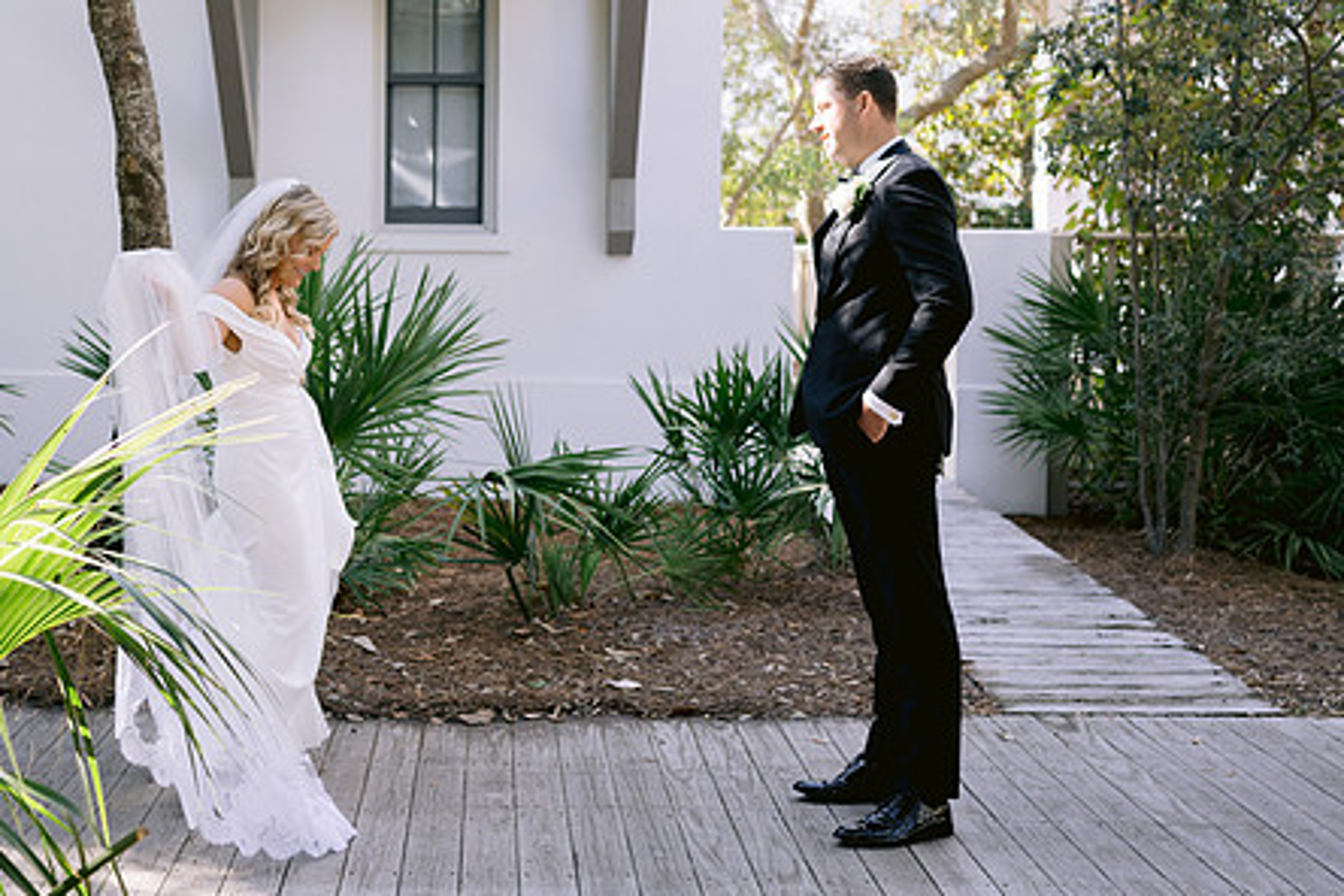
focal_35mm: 54
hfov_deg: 36.3
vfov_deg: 24.9
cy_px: 301
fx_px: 2016
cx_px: 390
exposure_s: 1/320
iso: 200
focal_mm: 35
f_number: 2.8
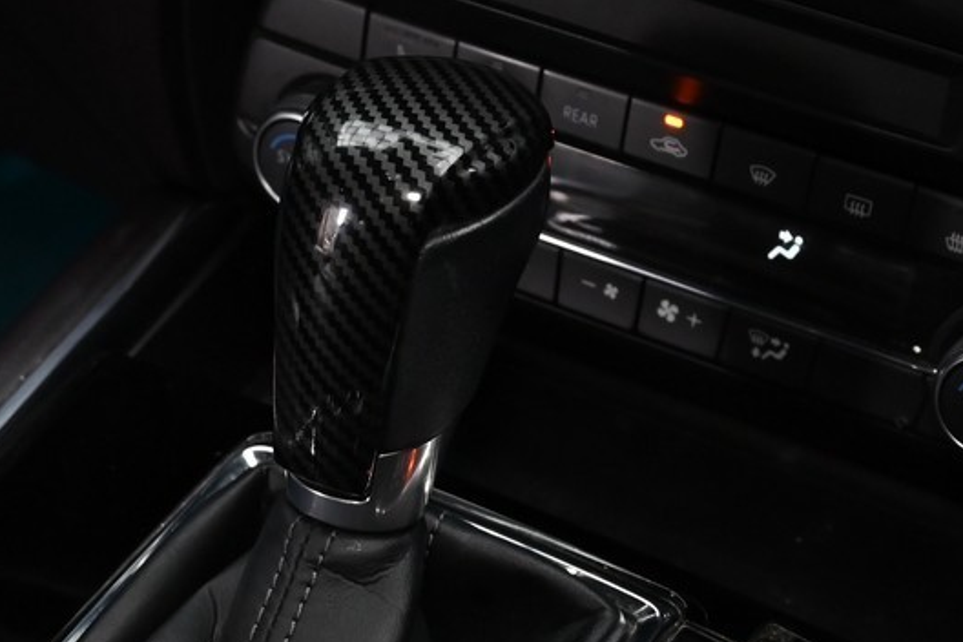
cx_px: 321
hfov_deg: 20.7
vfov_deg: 13.9
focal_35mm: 98
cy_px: 533
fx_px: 2621
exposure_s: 1/45
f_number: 5.6
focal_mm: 31.5
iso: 1600
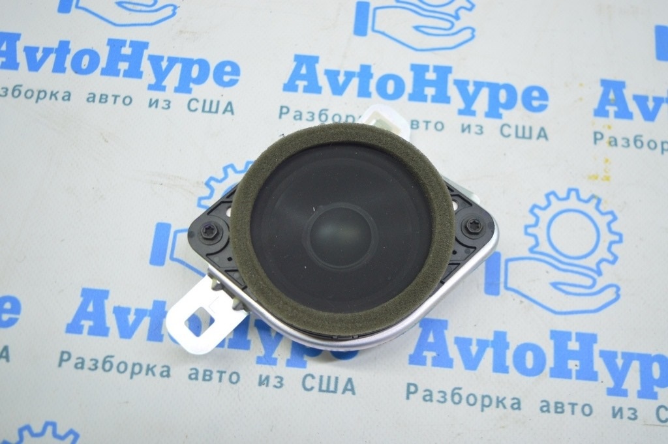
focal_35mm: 39
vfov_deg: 34.2
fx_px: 723
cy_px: 222
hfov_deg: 49.6
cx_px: 334
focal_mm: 26
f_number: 4
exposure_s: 1/40
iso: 400
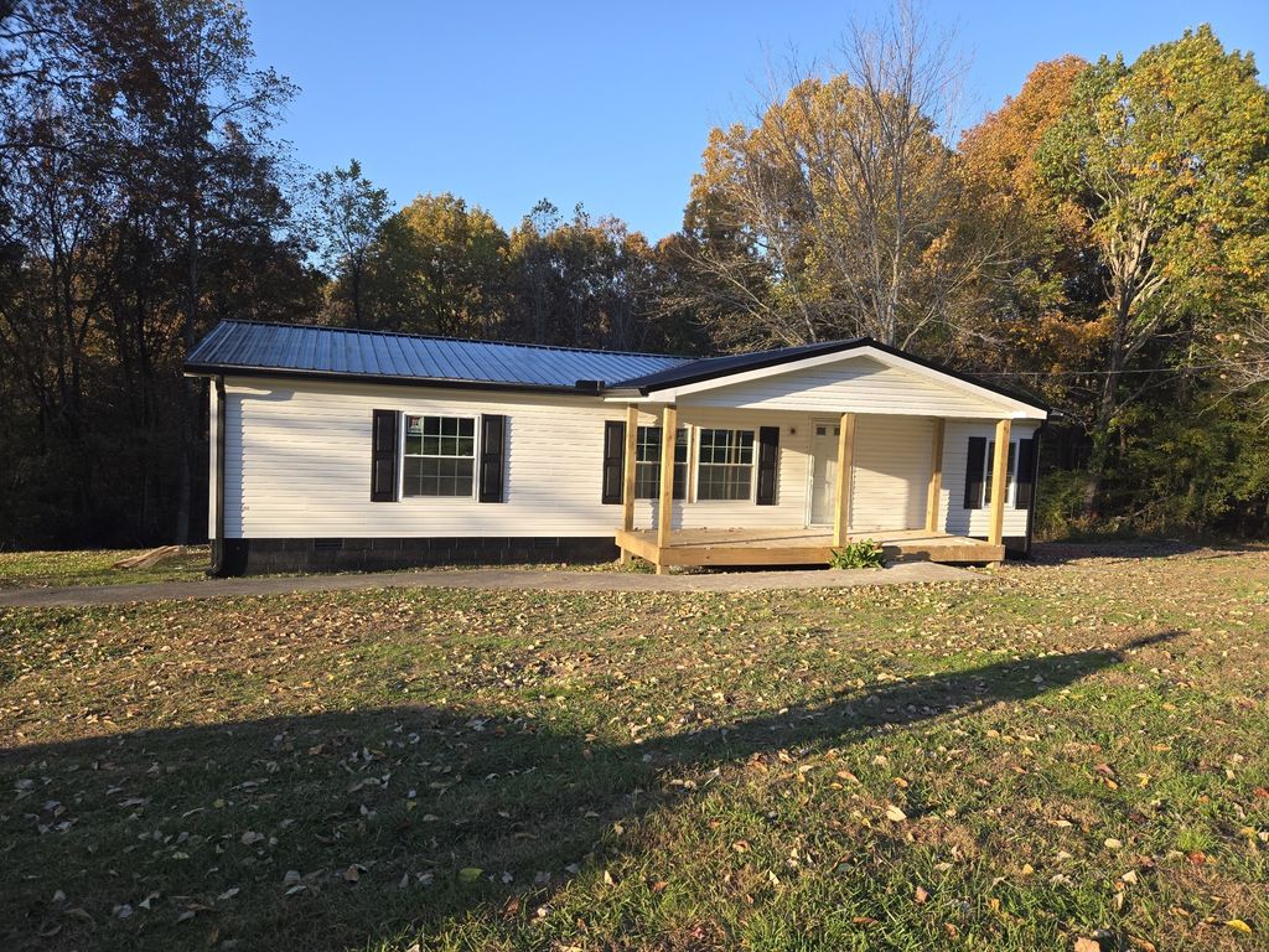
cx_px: 634
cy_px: 476
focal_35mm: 23
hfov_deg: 73.9
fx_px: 843
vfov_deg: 58.9
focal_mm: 5.4
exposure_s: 1/521
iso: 25
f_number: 1.8
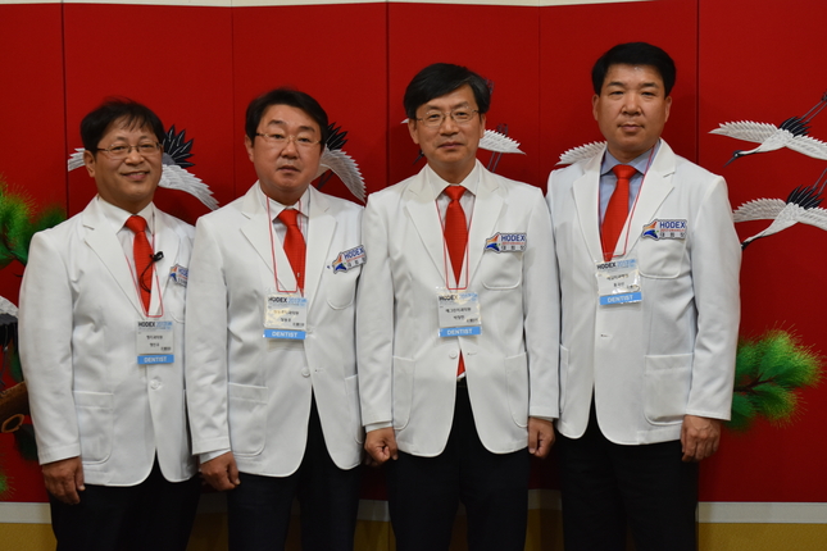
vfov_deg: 18.9
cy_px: 276
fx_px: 1654
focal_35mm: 72
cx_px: 414
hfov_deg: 28.1
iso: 1000
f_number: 4
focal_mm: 48
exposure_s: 1/60
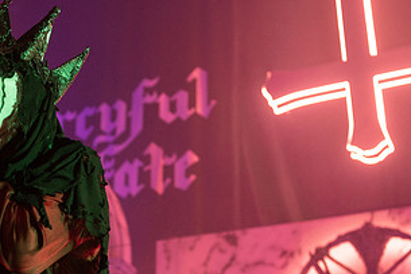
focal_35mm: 80
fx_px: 913
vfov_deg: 17.0
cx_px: 104
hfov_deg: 25.1
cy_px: 155
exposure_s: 1/250
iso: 2000
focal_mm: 42
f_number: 3.2
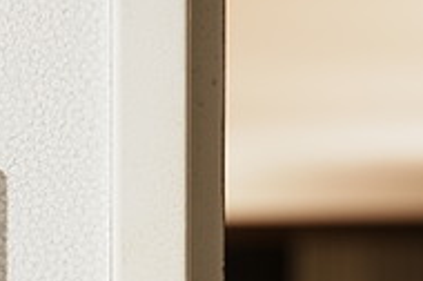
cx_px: 78
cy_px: 413
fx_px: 1704
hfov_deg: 14.1
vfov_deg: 9.2
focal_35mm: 145
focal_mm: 35.3
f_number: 2.8
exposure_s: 1/8
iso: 250
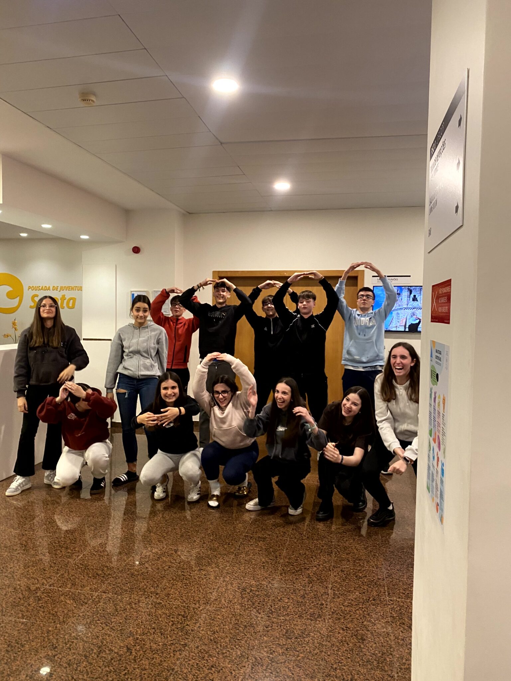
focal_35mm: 26
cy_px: 340
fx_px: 512
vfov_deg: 67.3
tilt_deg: -1.7
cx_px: 256
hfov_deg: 53.1
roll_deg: -1.2
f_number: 1.8
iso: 320
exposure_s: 1/50
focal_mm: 4.25
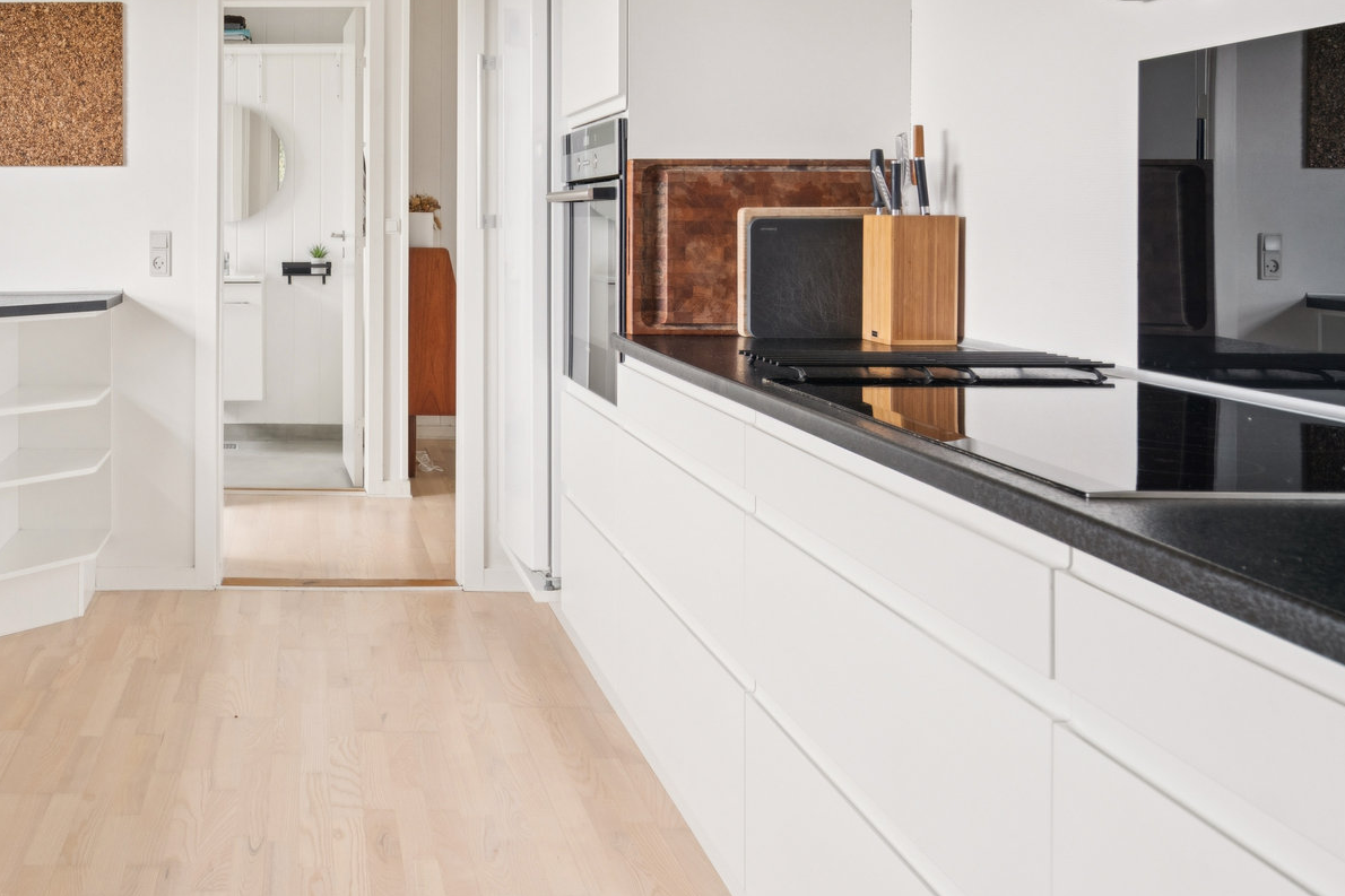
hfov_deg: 49.8
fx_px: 1345
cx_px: 254
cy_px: 240
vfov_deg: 36.1
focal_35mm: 36
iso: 800
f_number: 7.1
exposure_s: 1/13
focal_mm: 21
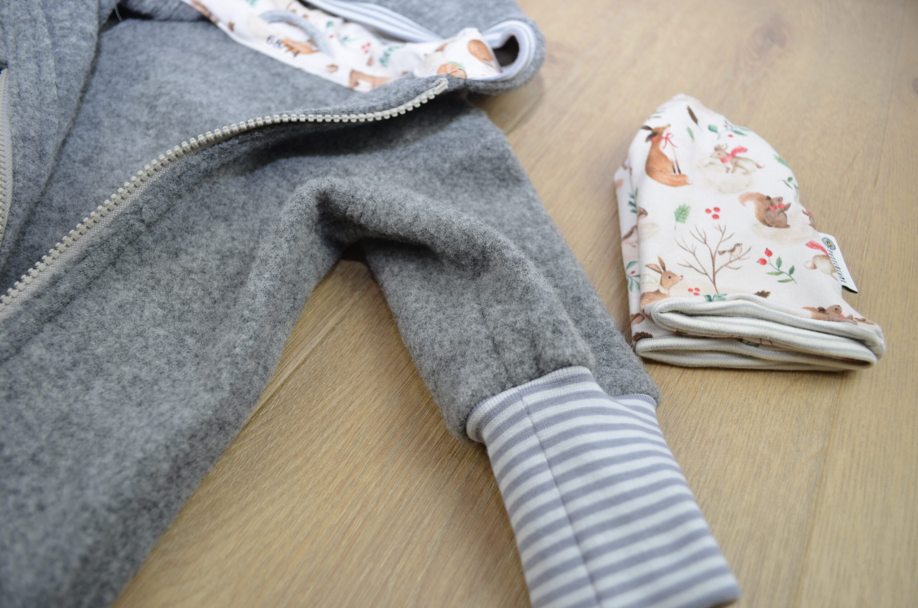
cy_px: 304
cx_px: 459
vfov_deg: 47.7
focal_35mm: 27
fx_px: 687
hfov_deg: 67.5
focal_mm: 18
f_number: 4
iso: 220
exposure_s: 1/60
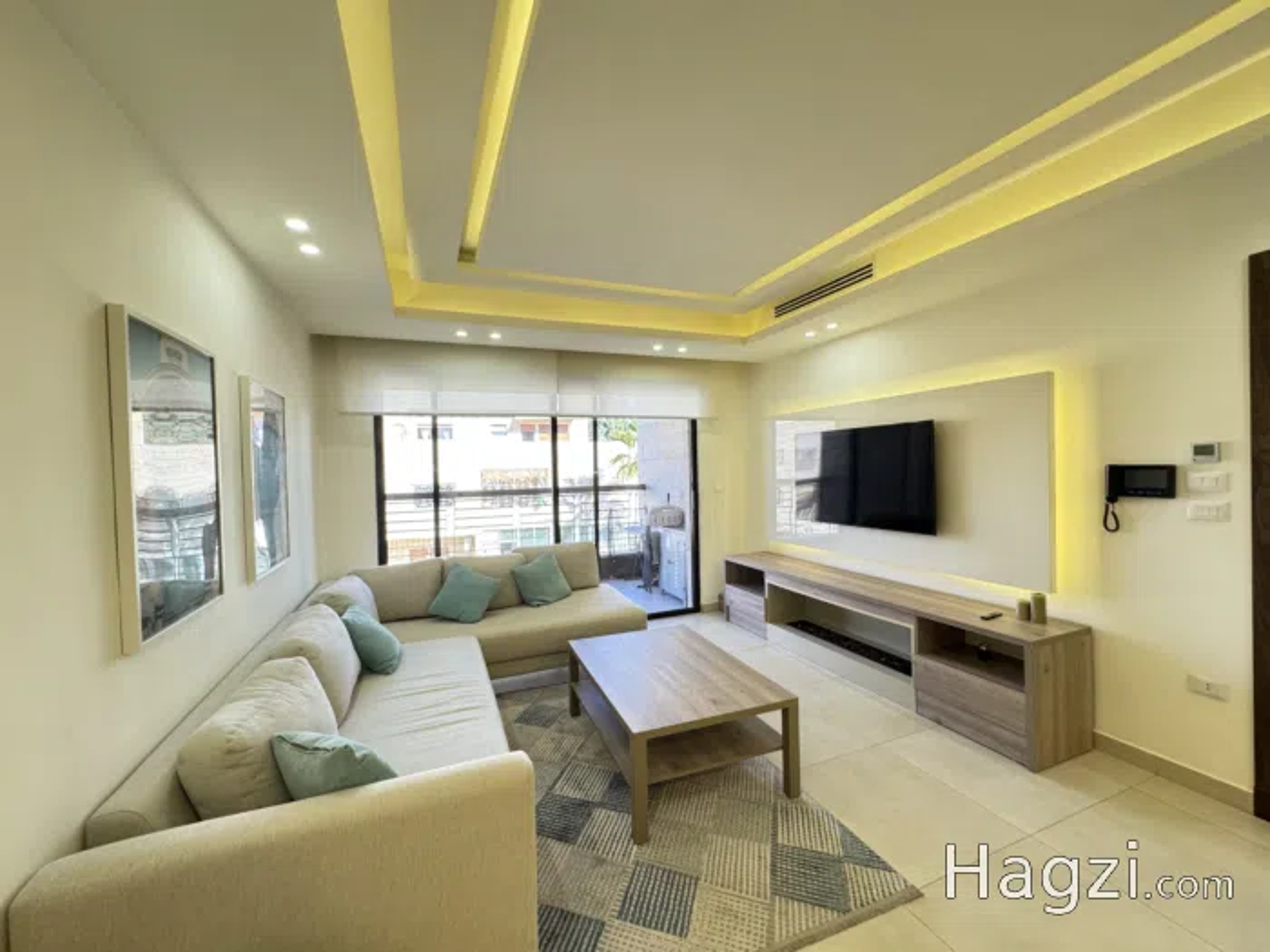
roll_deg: +0.7
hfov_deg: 102.1
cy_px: 476
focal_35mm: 14
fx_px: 514
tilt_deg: -0.3
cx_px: 635
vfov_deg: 85.7
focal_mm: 2.22
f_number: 2.2
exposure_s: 1/100
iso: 200
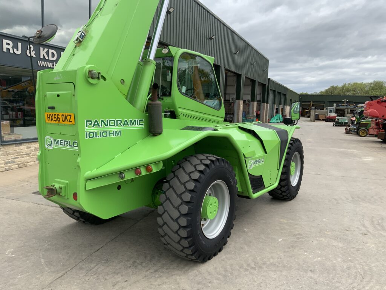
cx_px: 193
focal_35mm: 29
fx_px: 323
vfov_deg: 48.2
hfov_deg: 61.7
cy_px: 145
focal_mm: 3
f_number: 1.8
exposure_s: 1/829
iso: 16
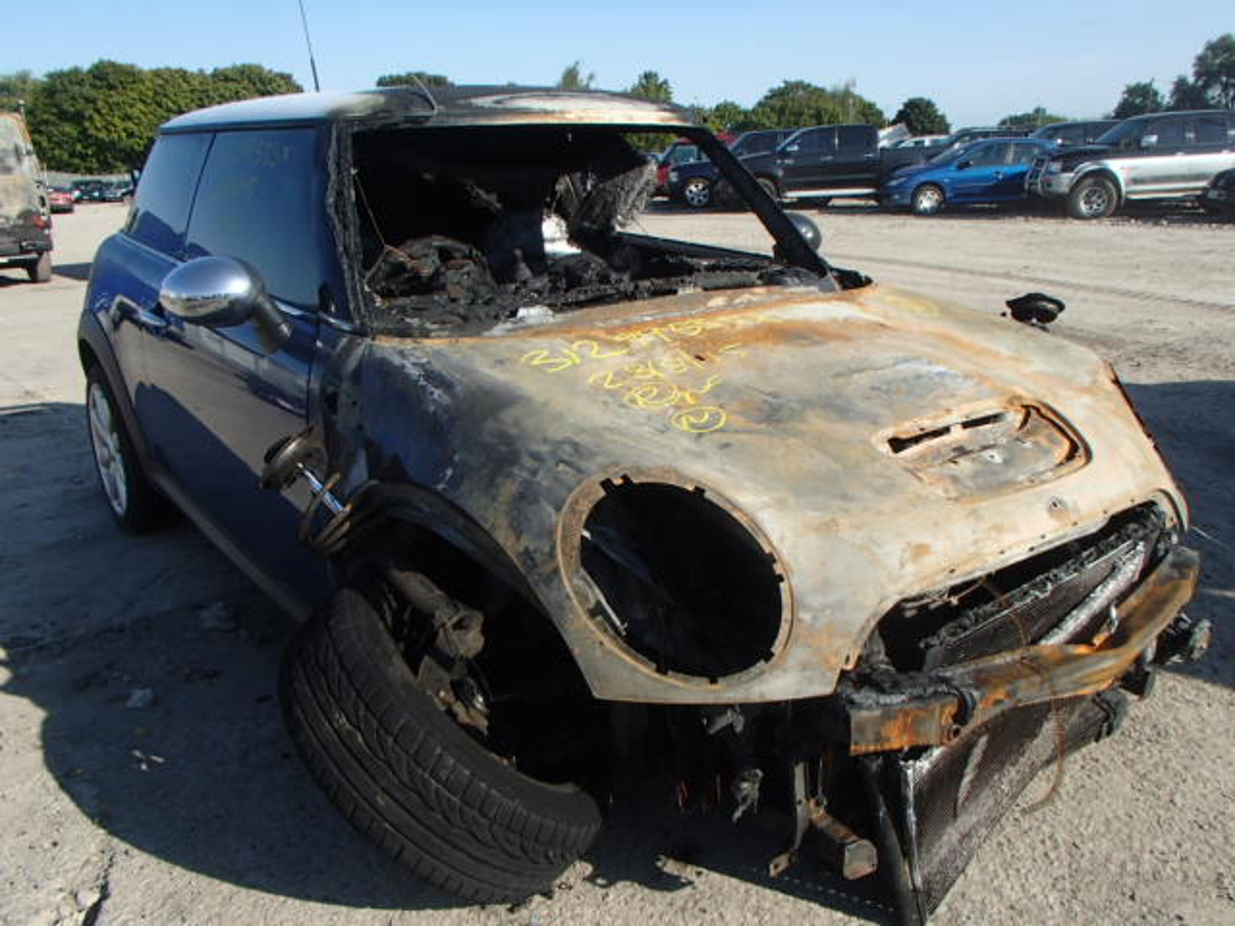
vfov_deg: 49.7
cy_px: 463
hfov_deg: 63.4
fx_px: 999
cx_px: 618
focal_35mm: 28
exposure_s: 1/640
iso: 100
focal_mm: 5
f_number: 3.9
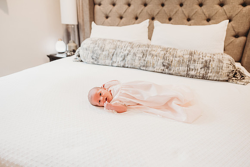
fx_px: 167
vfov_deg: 53.2
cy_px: 84
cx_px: 125
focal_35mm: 24
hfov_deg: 73.7
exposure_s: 1/160
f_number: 2.5
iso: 640
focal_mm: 24
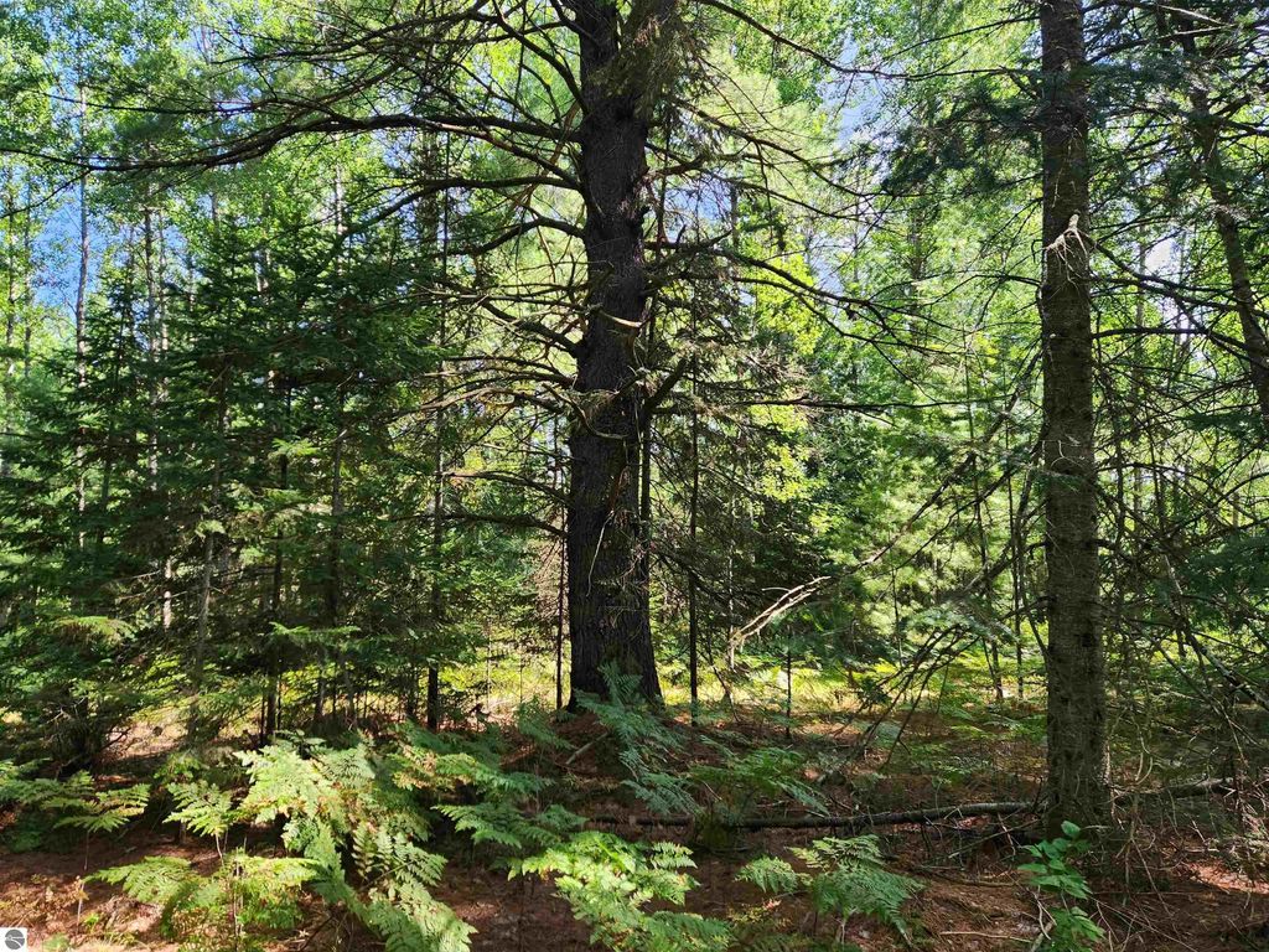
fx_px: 843
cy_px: 476
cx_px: 634
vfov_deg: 58.9
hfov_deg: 73.9
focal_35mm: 23
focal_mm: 5.4
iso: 40
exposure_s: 1/180
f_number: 1.8
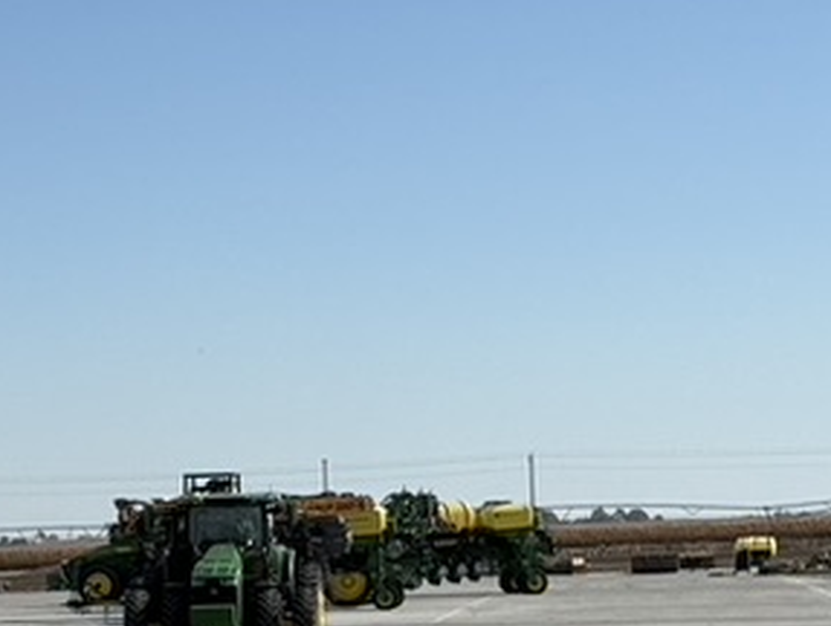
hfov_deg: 11.5
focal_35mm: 171
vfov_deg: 8.7
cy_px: 270
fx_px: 4110
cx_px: 426
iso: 64
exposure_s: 1/7874
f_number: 1.78
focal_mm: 6.76
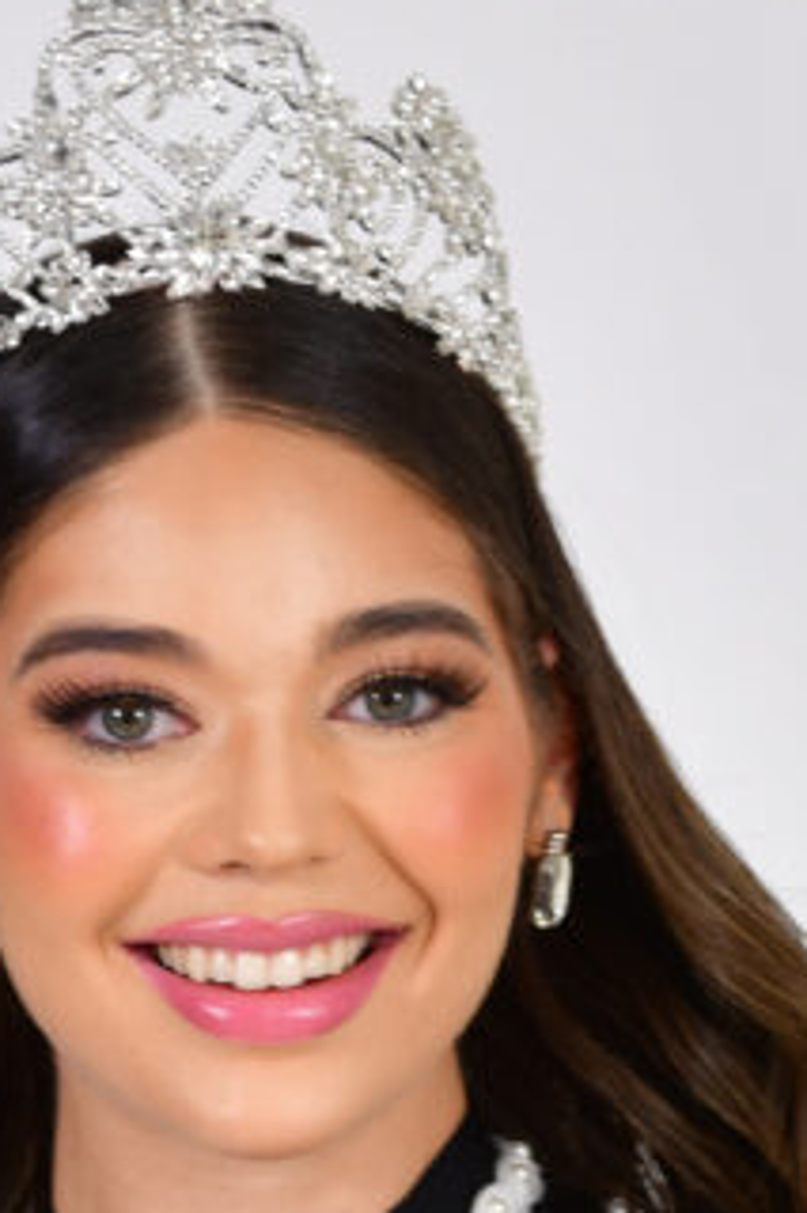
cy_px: 2305
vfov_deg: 3.6
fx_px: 18950
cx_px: 235
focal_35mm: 563
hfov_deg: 2.4
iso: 160
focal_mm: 120
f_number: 6.3
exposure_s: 1/100
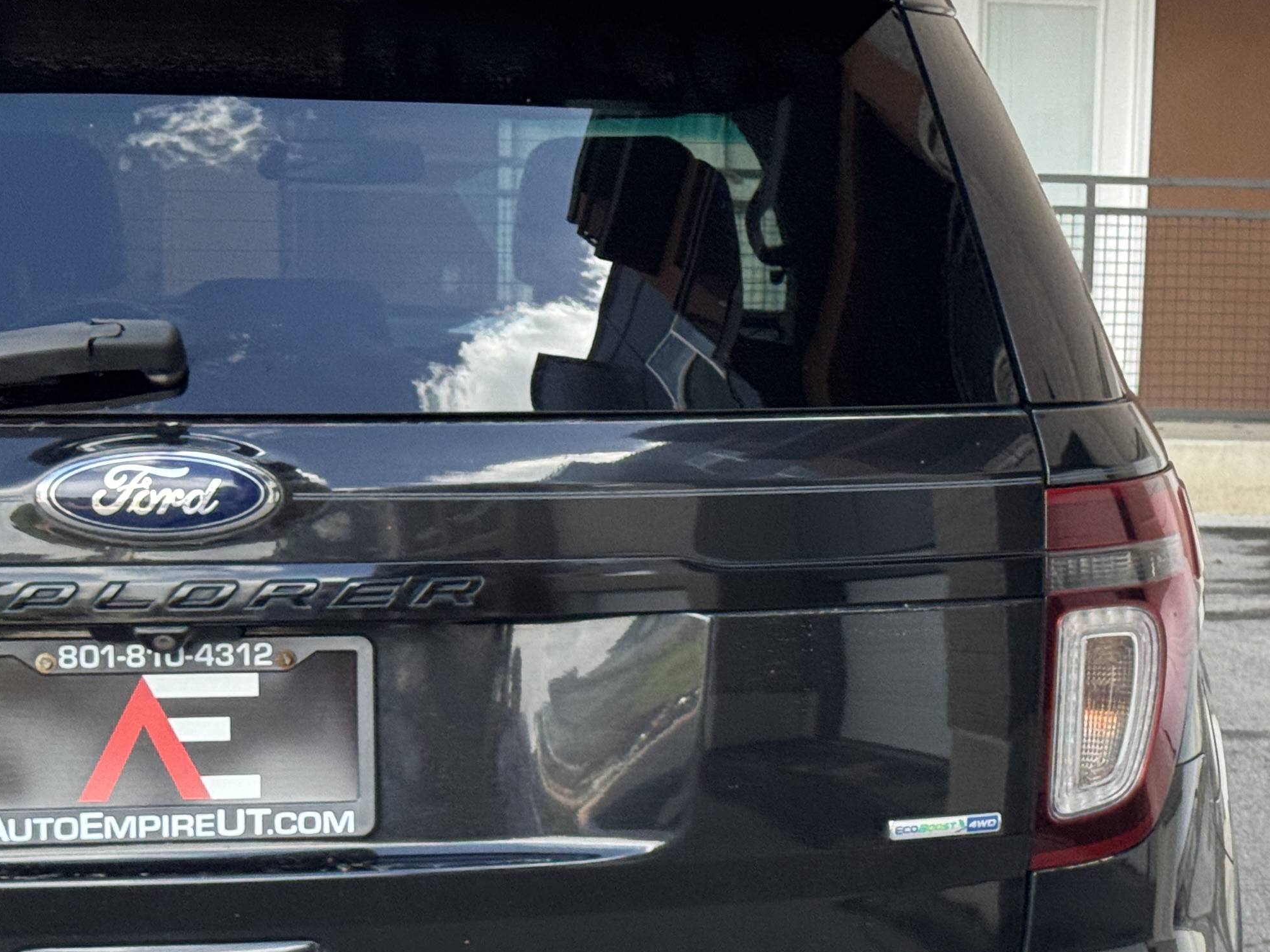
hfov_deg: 19.7
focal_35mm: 98
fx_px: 3595
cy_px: 739
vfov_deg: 15.0
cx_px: 1098
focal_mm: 6.76
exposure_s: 1/305
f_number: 1.78
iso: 64
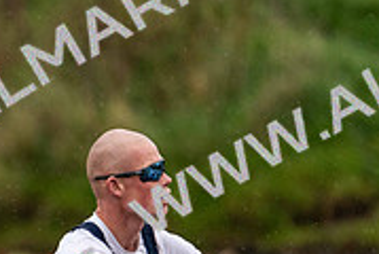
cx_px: -25
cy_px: 268
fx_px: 13635
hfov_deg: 1.6
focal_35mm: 1293
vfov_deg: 1.1
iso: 1800
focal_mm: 400
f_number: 4.5
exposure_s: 1/2500
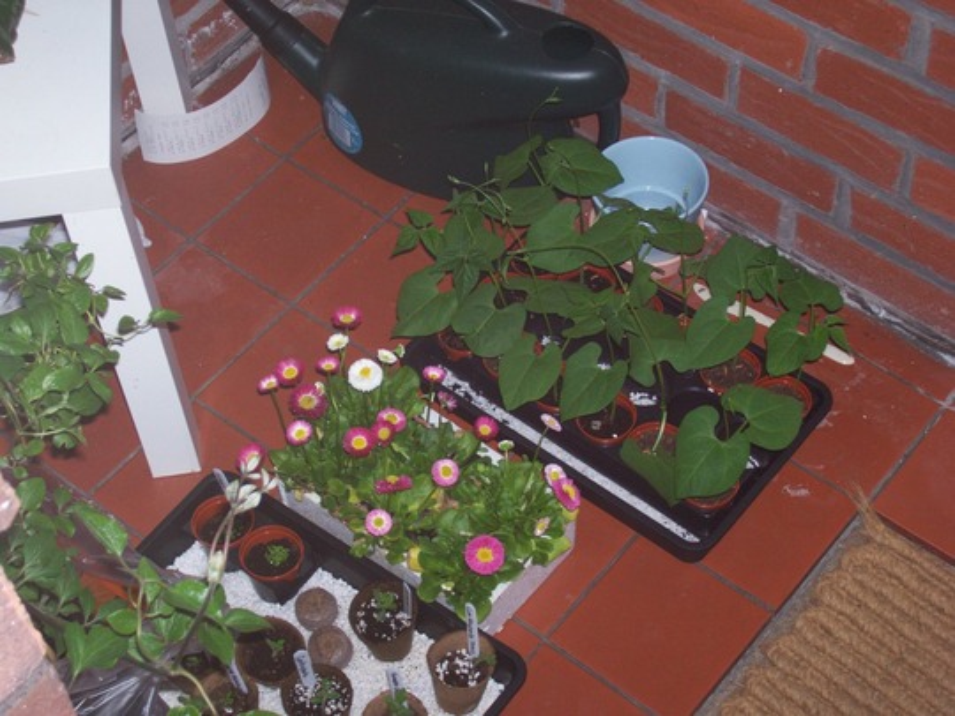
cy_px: 358
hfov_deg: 29.8
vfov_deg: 22.6
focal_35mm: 65
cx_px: 478
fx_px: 1793
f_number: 3.6
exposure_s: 1/78.4
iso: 80
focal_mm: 10.8
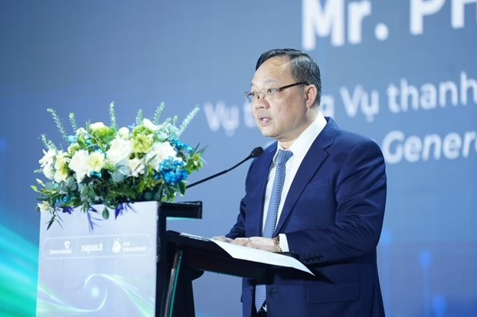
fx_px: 2106
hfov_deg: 12.9
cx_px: 239
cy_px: 159
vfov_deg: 8.6
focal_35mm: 159
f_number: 2.8
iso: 160
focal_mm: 158
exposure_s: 1/100
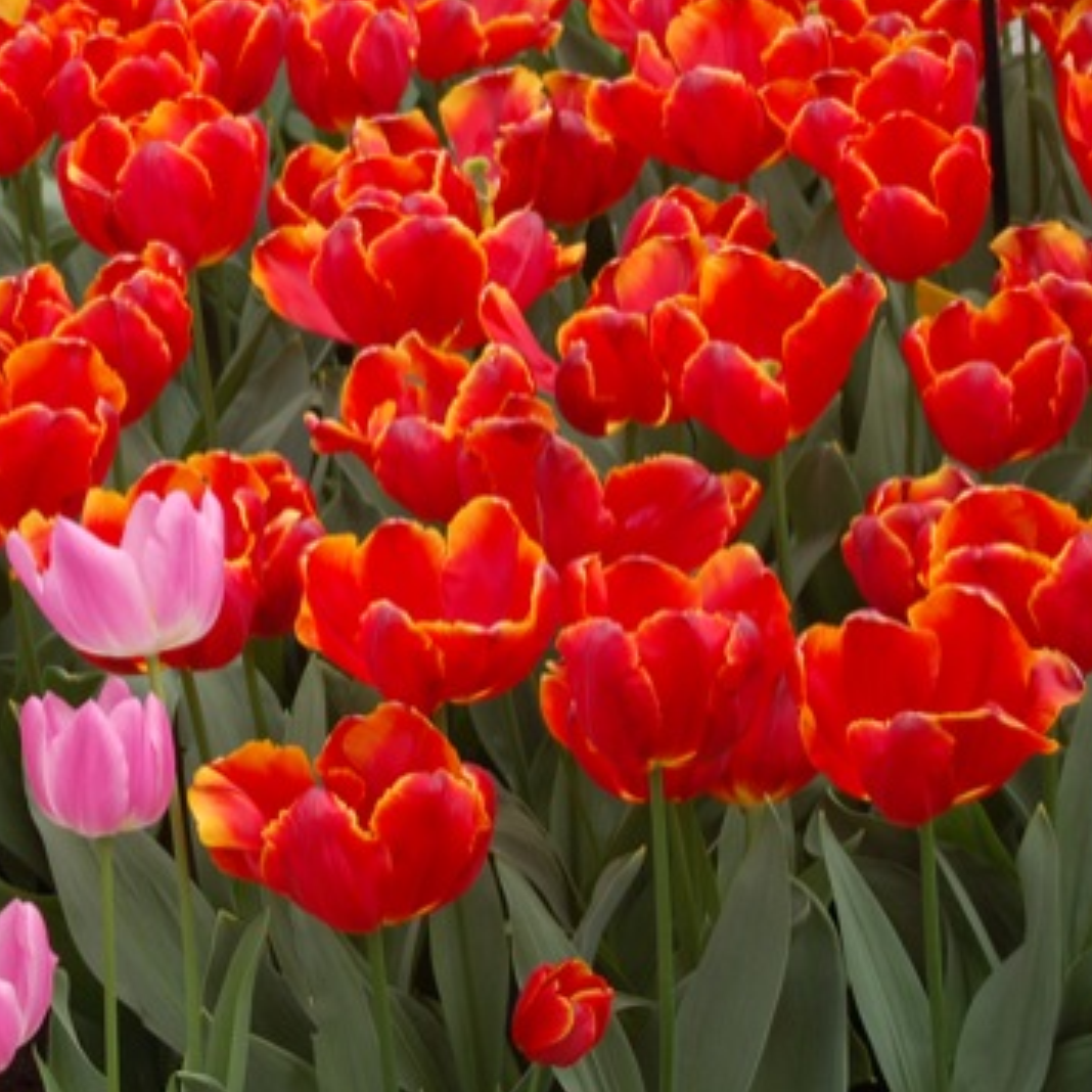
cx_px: 156
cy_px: 474
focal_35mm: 126
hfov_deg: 13.8
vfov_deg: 13.9
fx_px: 4488
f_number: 6.3
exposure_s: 1/160
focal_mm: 55
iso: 400
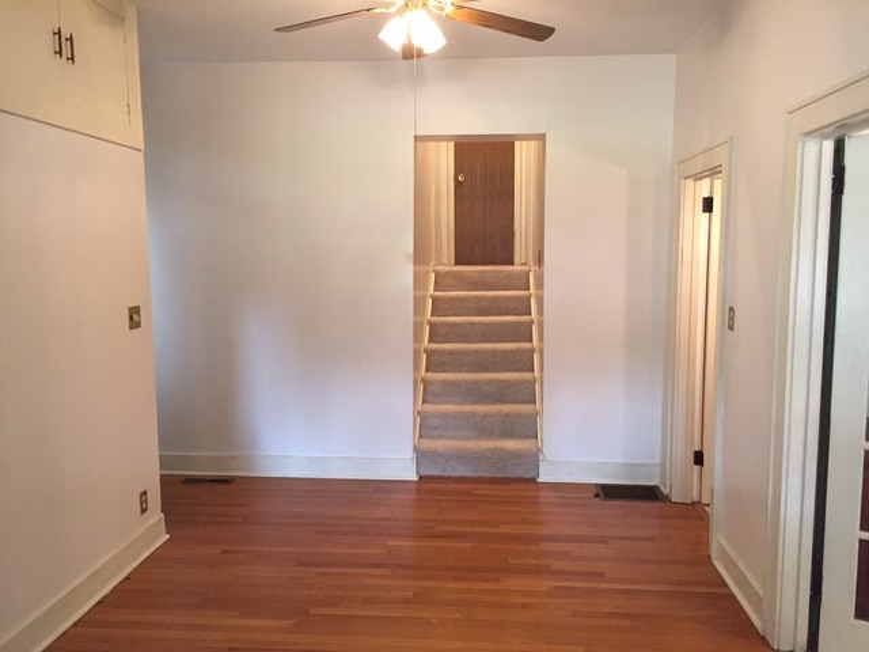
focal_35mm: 29
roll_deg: -0.3
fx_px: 728
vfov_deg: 48.2
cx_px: 434
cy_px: 326
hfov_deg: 61.7
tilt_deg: -4.7
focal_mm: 4.15
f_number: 2.2
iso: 160
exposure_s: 1/30
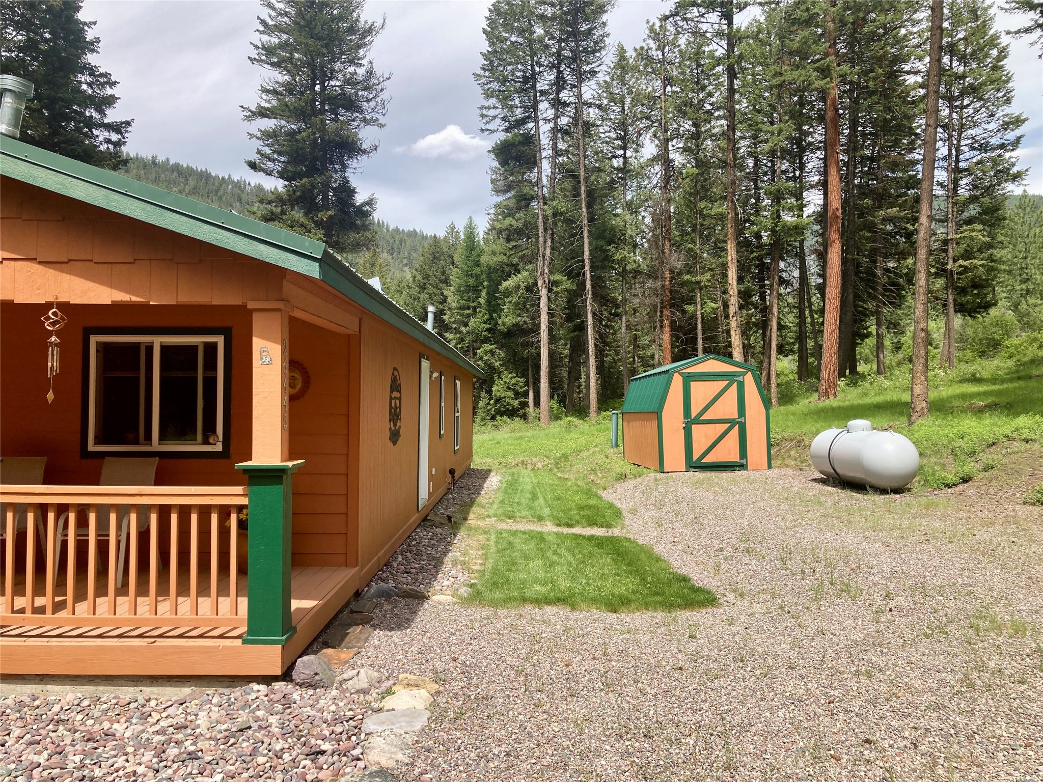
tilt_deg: +1.3
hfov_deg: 63.4
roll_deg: -0.7
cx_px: 522
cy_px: 391
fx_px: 844
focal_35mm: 28
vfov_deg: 49.7
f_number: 1.8
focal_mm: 3.99
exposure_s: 1/1245
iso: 20
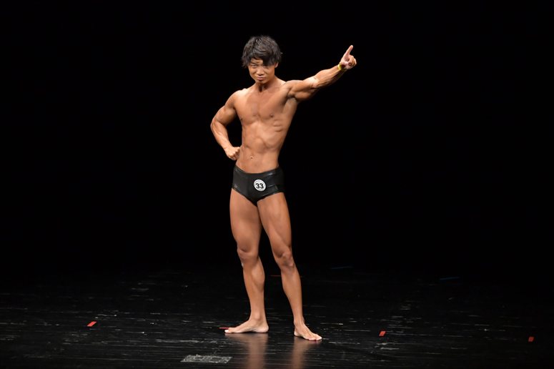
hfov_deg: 8.1
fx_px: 3922
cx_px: 277
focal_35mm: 255
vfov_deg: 5.4
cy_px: 184
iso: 4000
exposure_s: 1/400
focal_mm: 170
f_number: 5.6
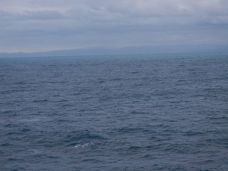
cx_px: 114
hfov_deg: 19.3
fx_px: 672
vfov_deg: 14.5
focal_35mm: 102
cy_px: 86
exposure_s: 1/466
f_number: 4.5
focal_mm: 18.3
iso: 200
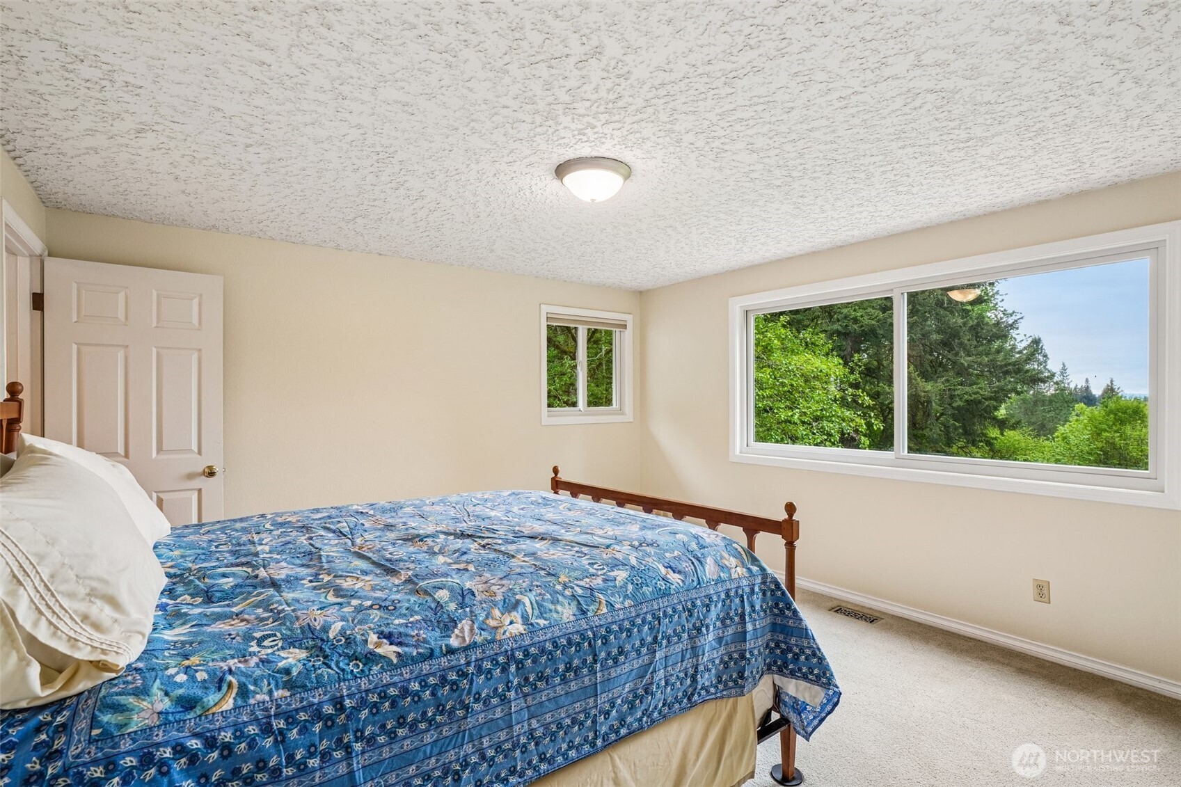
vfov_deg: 70.4
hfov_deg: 93.3
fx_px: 558
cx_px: 590
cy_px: 394
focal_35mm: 17
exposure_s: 1/20
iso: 400
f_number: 8
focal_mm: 17
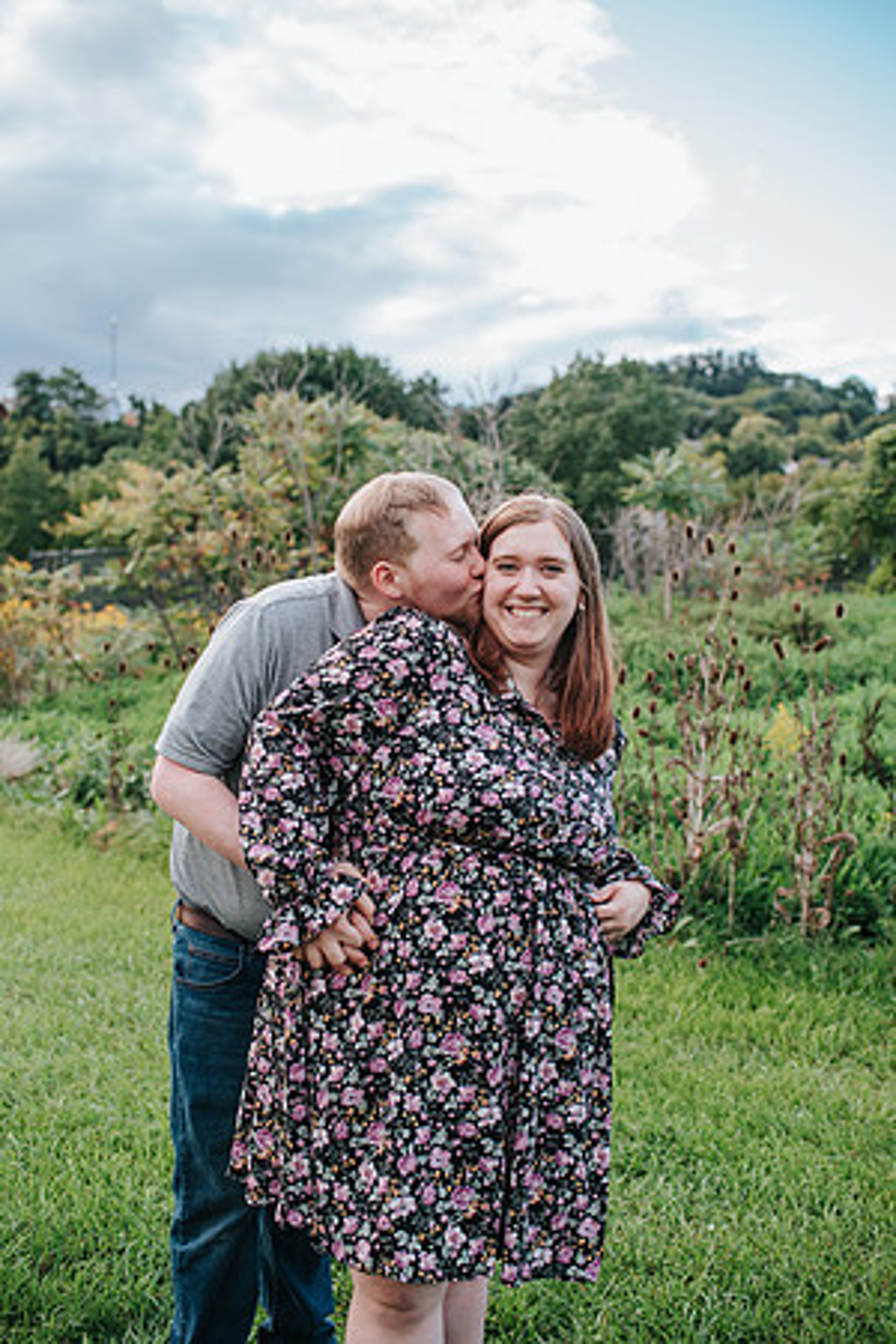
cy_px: 672
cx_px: 448
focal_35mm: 35
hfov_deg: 37.9
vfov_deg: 54.4
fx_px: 1307
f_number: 3.2
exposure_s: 1/1250
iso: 1000
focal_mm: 35
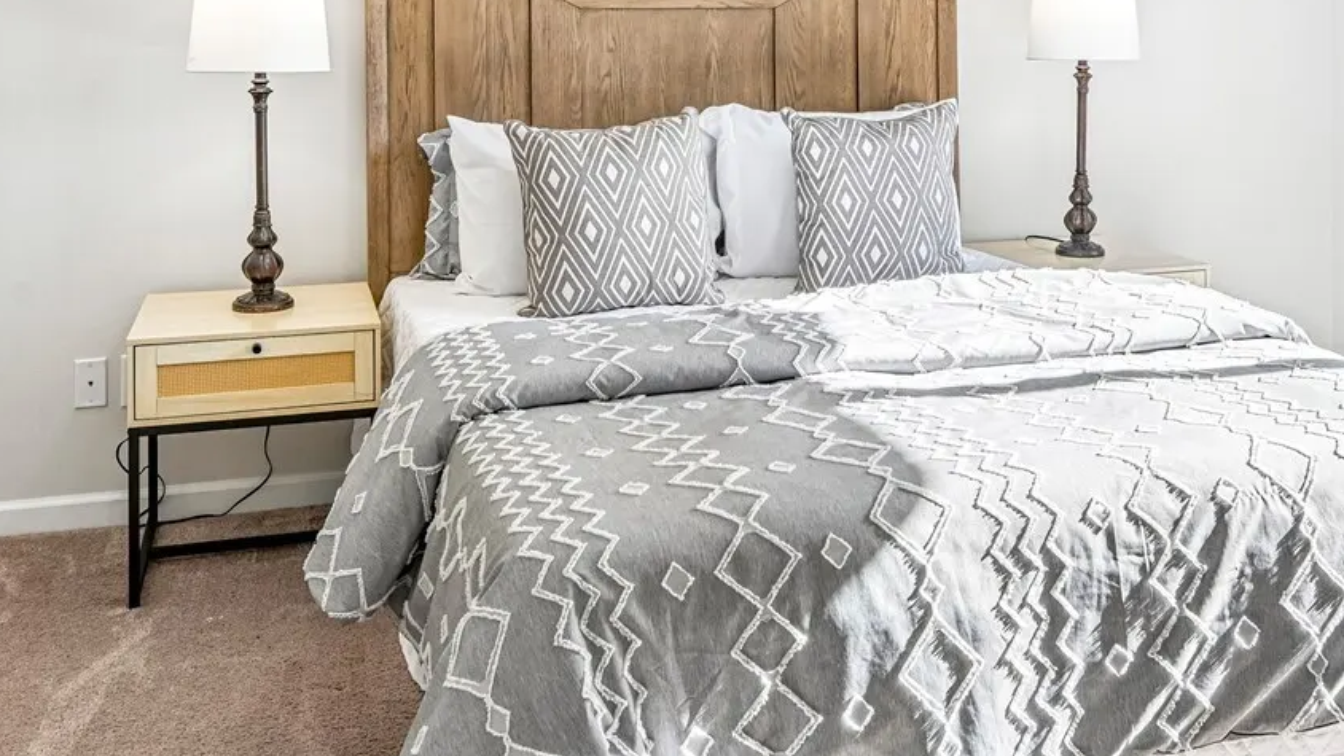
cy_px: 14
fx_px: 1426
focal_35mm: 40
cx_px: 743
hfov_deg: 50.4
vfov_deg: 28.1
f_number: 8
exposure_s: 1/200
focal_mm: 19
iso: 400
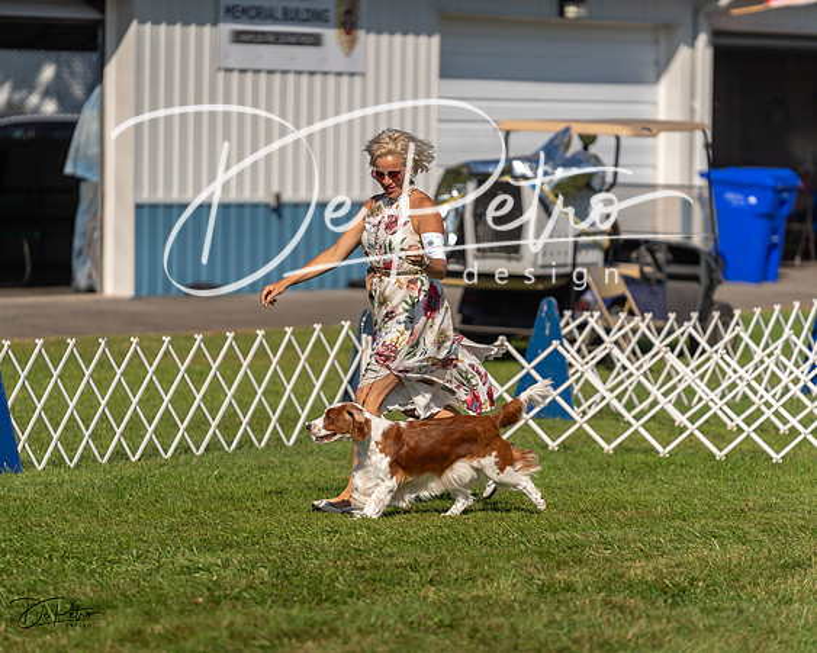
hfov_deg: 8.6
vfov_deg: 6.9
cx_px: 408
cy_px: 326
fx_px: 5444
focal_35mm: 225
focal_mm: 200
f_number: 3.2
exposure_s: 1/3200
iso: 200
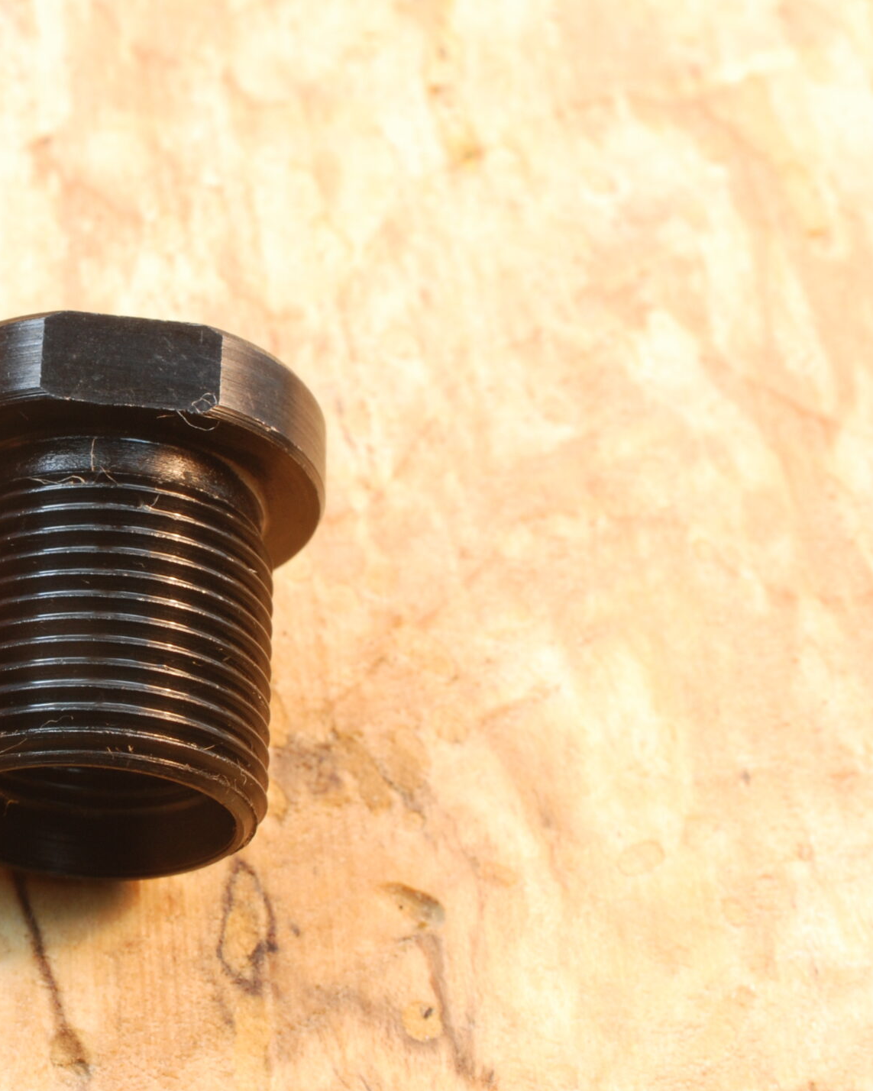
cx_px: -66
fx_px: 3262
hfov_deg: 14.9
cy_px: 562
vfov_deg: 19.0
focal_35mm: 101
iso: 200
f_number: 22
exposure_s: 1/6
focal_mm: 40
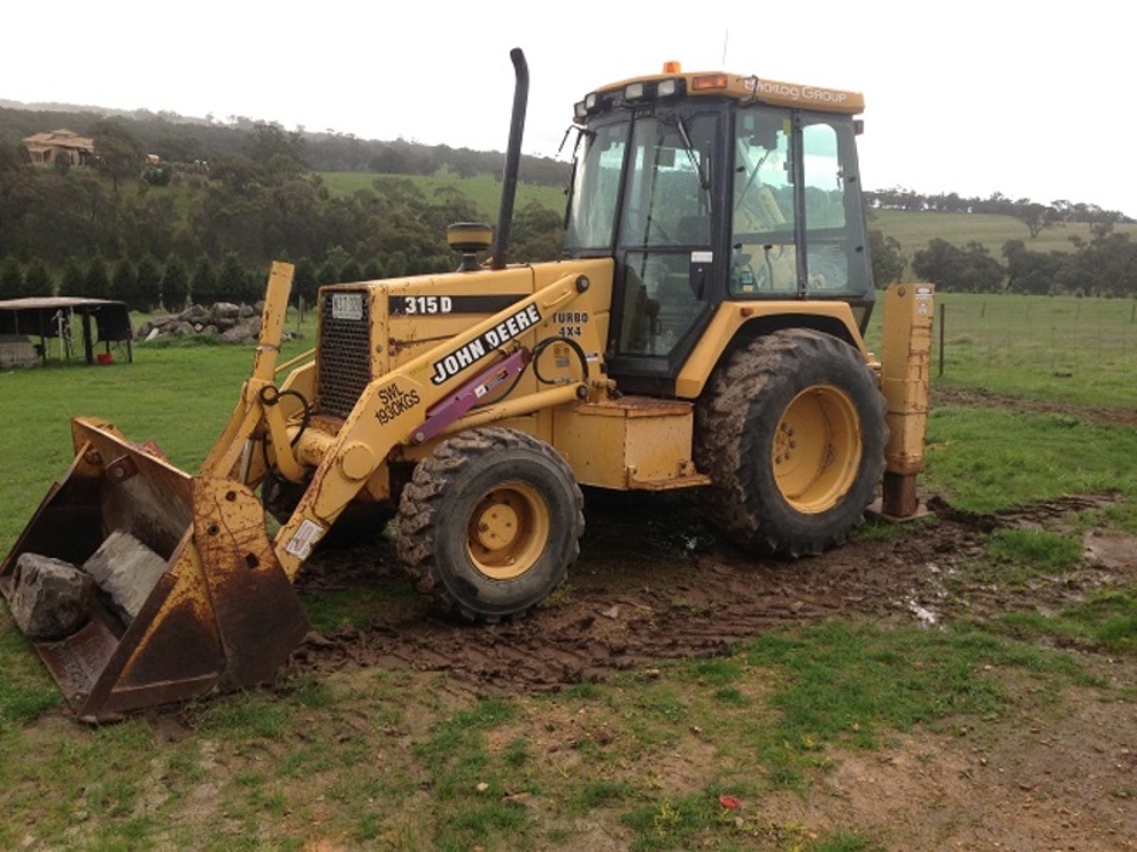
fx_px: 1084
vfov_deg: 42.9
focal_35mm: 33
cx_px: 568
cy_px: 426
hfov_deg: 55.4
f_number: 2.4
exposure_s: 1/198
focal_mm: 4.13
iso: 50
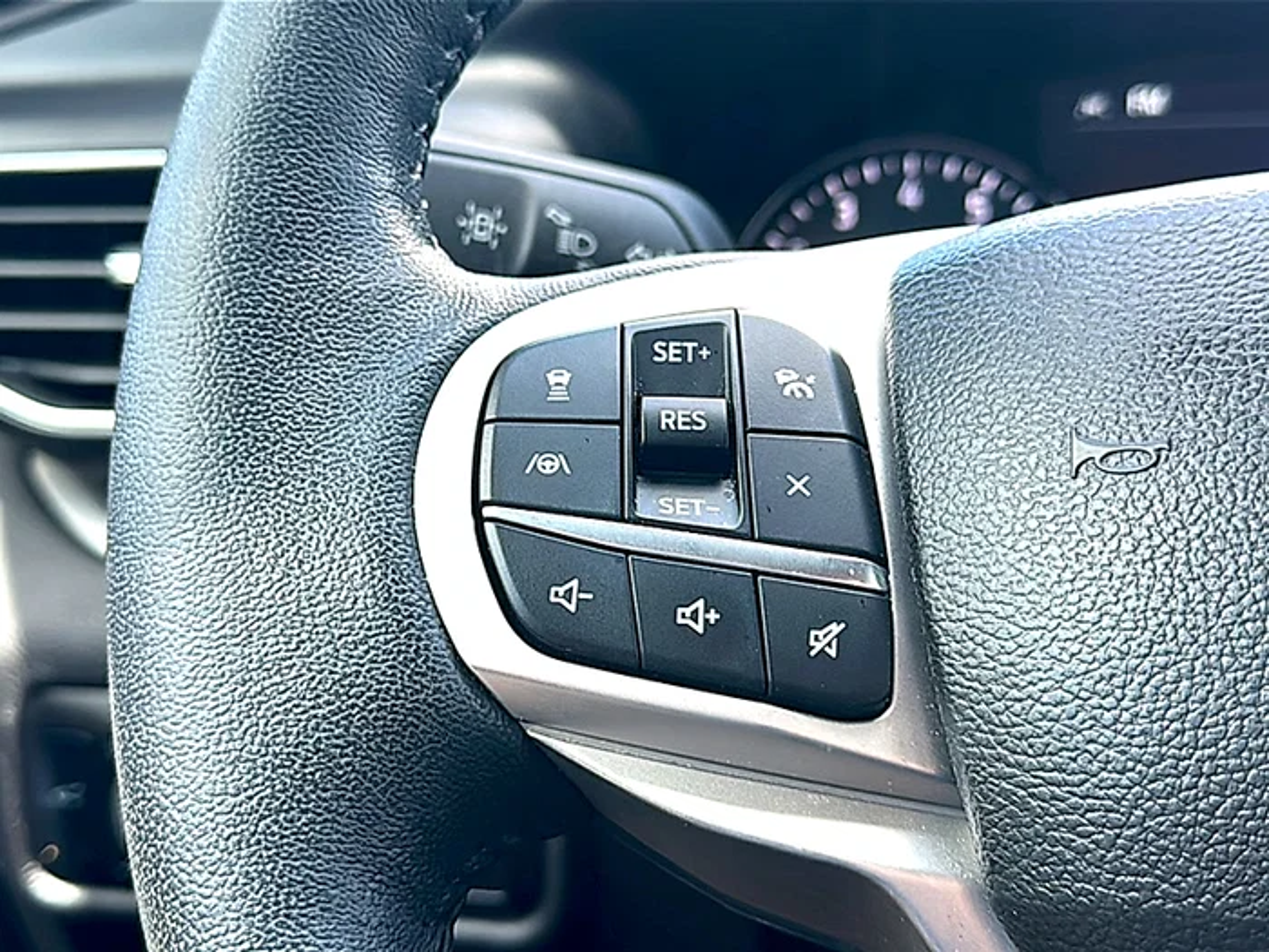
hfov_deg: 46.8
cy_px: 476
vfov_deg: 36.0
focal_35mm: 40
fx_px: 1466
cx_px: 634
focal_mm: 6.86
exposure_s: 1/142
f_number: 1.78
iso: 80
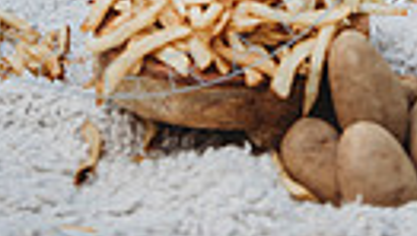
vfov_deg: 7.8
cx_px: 264
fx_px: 1516
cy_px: -440
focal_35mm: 137
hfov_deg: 15.6
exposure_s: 1/320
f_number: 2.8
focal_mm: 38
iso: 100
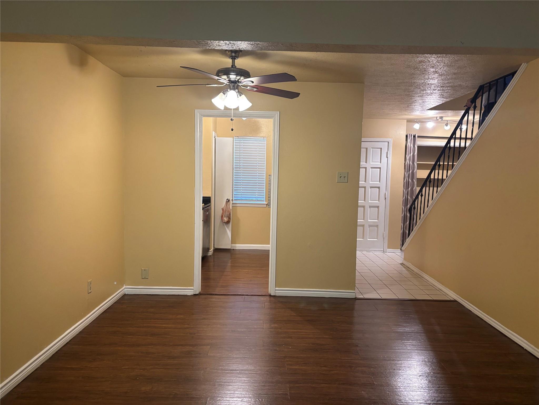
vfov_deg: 53.1
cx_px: 270
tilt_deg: -3.8
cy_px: 202
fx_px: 405
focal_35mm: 26
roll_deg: -1.5
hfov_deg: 67.3
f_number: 1.6
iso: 160
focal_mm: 5.96
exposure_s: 1/60
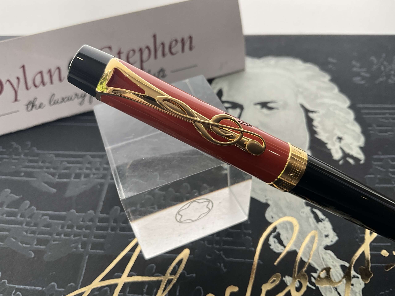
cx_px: 198
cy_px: 148
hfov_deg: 61.7
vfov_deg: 48.2
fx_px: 331
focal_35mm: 29
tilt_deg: -50.6
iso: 25
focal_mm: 3
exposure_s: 1/100
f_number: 1.8
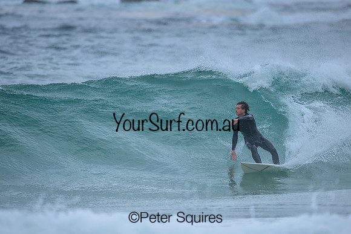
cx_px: 176
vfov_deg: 1.7
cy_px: 117
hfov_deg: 2.6
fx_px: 7801
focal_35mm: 800
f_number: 6.3
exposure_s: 1/2000
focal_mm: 800
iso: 400
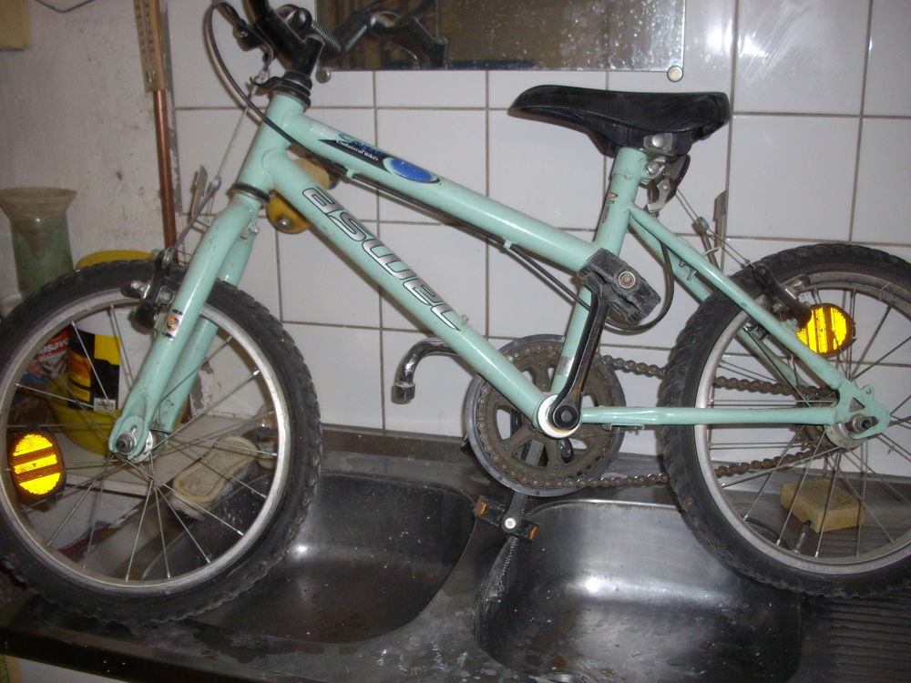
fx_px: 974
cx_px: 456
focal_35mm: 37
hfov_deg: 50.1
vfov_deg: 38.7
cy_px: 342
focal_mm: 6.2
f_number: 2.8
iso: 160
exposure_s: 1/50
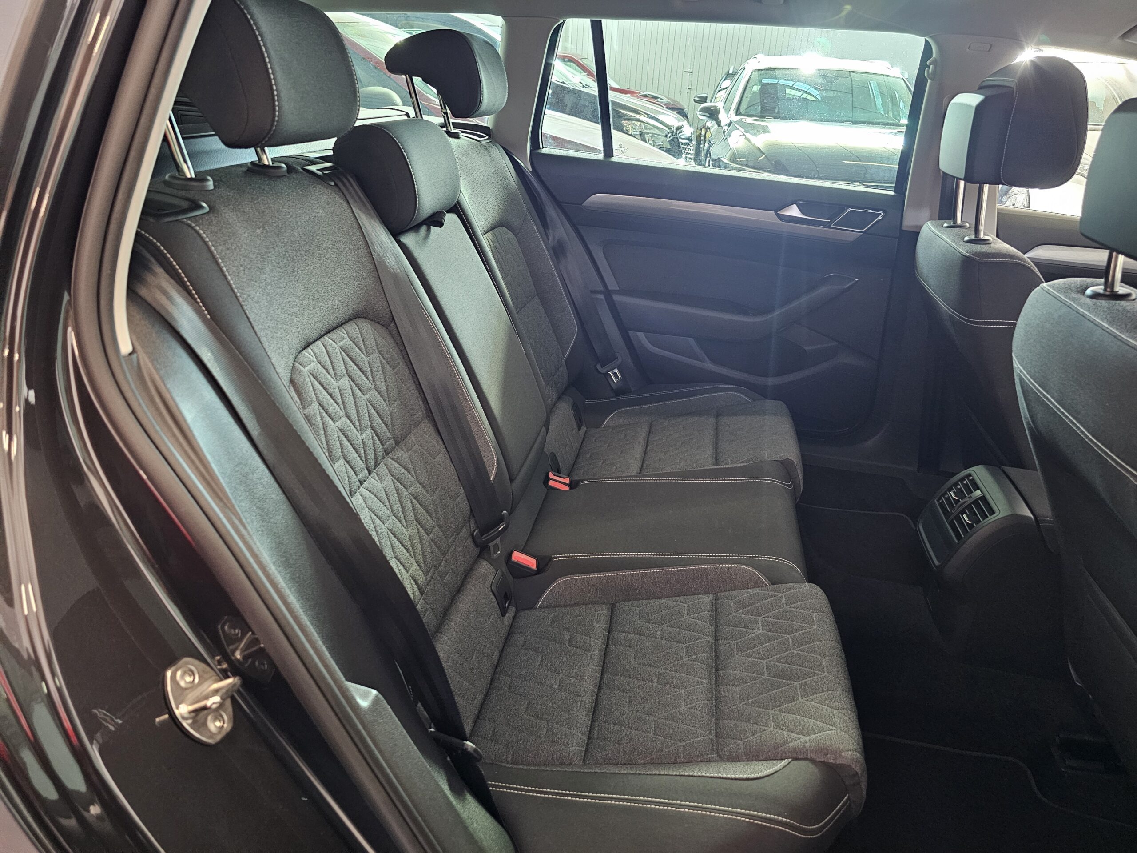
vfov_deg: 58.9
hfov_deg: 73.9
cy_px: 426
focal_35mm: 23
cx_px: 568
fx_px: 755
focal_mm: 6.3
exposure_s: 1/24
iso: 800
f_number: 1.7
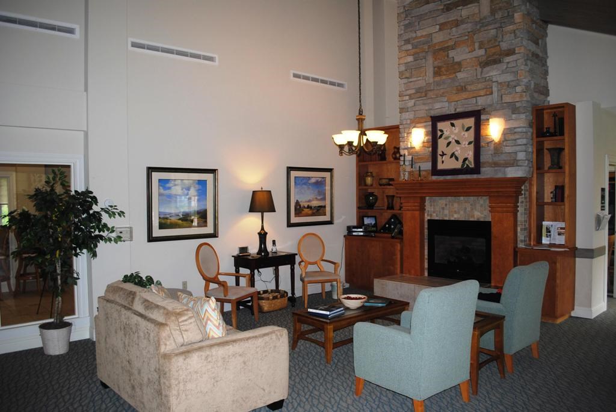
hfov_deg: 67.3
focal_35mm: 27
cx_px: 308
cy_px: 206
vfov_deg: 48.0
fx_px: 462
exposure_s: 1/60
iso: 200
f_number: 3.5
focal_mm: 18
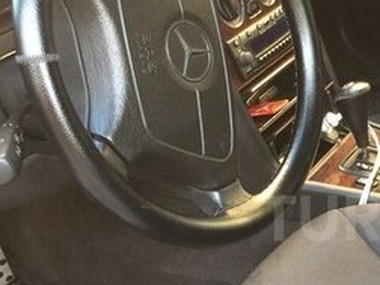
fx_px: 834
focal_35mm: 76
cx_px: 416
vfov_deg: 19.2
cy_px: 218
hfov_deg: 24.0
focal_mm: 4.15
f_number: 2.2
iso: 100
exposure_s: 1/33
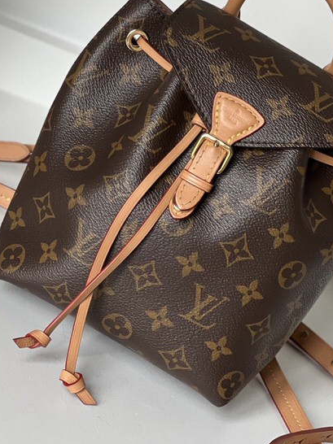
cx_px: 159
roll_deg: -29.8
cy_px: 161
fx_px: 1630
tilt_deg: -21.2
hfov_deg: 11.7
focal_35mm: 127
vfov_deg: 15.5
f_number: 2.8
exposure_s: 1/94
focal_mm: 9
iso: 250
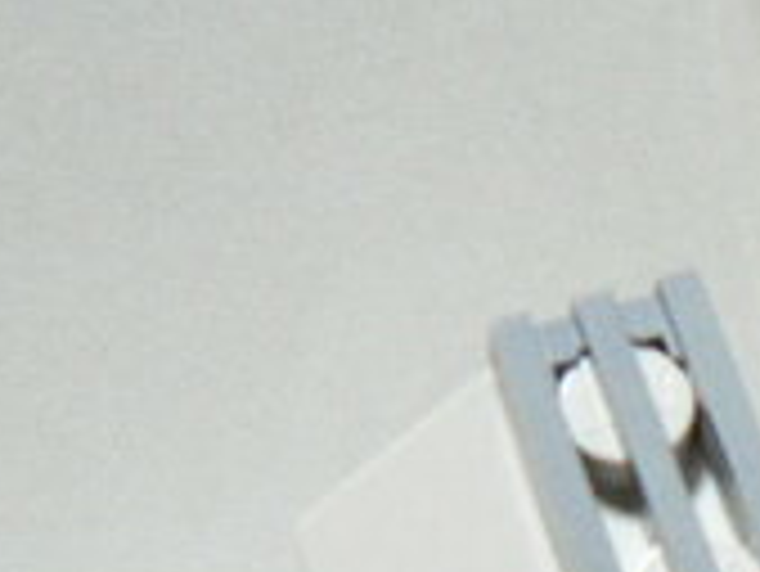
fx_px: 2988
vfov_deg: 10.3
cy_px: 1000
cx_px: 1223
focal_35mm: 136
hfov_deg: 13.5
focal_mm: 6
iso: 200
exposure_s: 1/15
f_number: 2.8
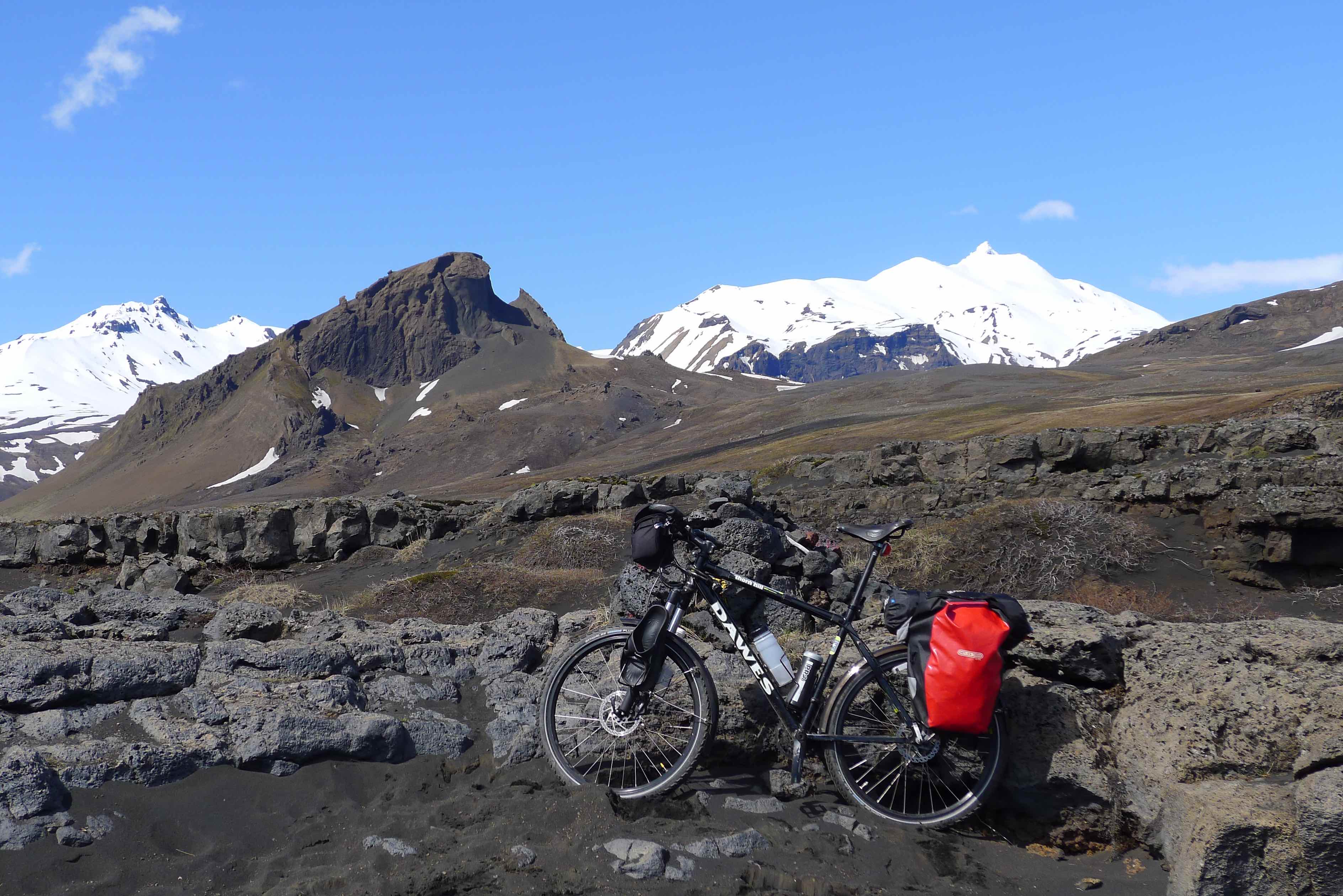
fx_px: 2052
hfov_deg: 36.2
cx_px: 672
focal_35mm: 55
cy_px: 448
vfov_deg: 24.6
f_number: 4
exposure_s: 1/1000
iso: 80
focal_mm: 11.7
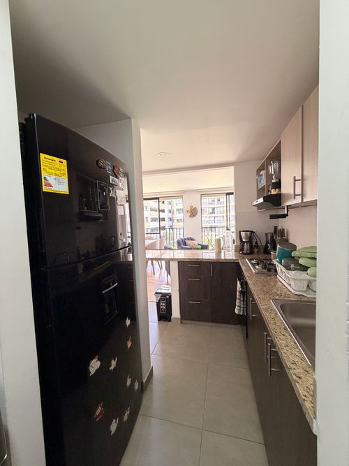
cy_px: 233
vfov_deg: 102.1
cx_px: 174
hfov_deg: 85.7
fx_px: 188
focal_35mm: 14
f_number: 2.2
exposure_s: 1/74
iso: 320
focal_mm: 2.22
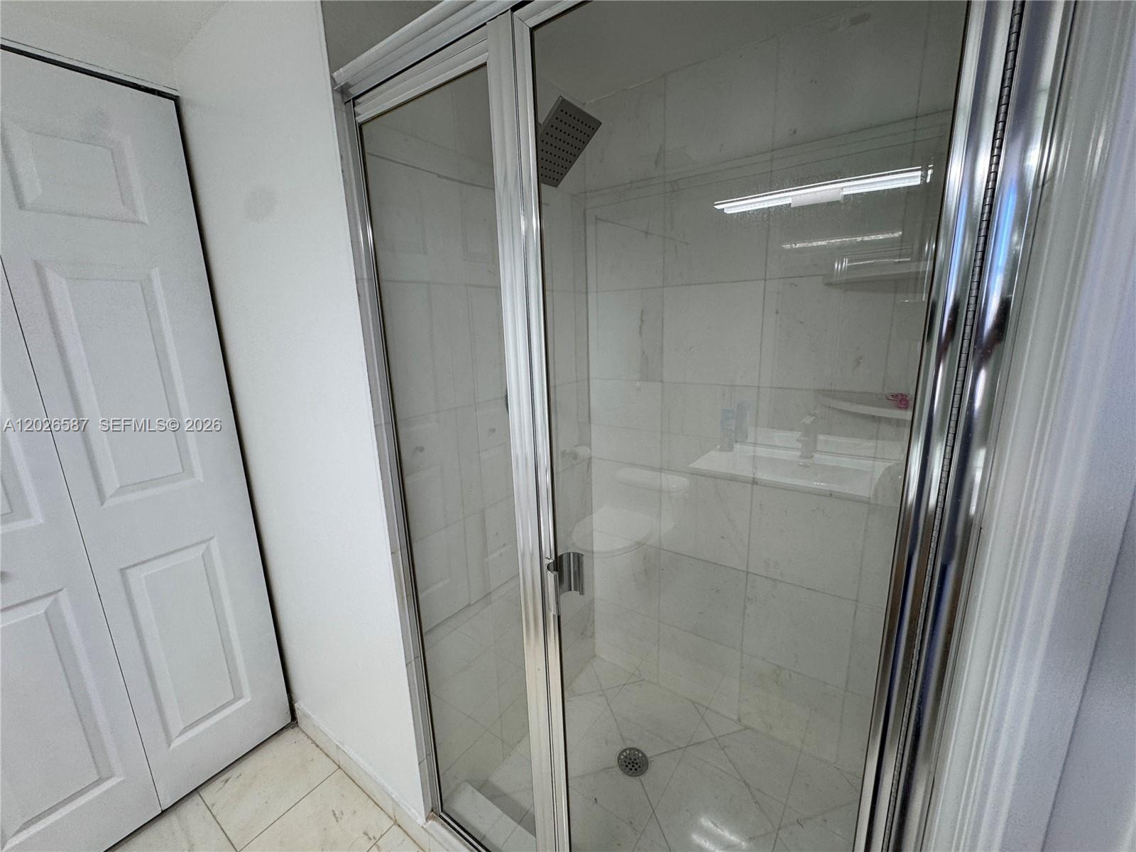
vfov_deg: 85.7
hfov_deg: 102.1
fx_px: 459
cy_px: 426
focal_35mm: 14
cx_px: 568
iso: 125
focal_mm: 2.22
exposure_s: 1/120
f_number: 2.2
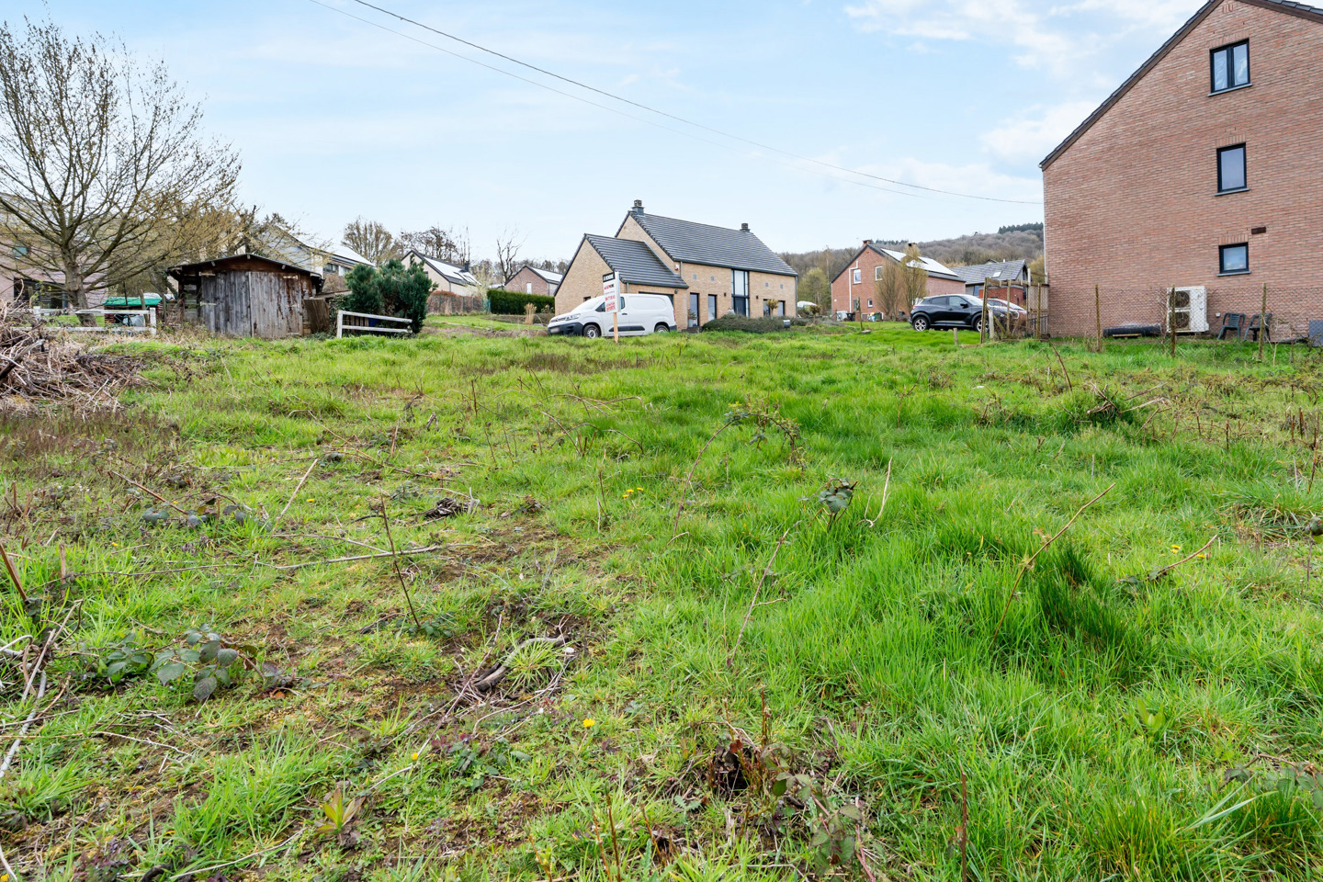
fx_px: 661
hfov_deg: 89.7
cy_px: 372
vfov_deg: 67.0
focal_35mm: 18
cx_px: 727
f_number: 8
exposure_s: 1/125
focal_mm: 12
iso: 100
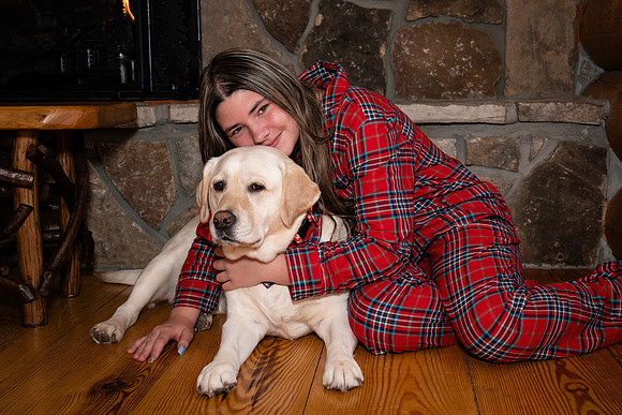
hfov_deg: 40.4
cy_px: 174
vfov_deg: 27.6
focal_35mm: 49
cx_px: 364
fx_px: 843
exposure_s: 1/160
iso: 500
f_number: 5
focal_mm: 37
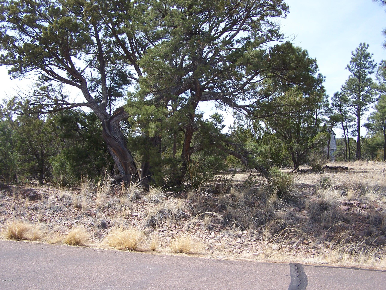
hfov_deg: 49.0
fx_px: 424
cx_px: 193
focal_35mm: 38
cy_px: 145
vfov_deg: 37.7
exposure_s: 1/750
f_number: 2.8
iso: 80
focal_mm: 6.3
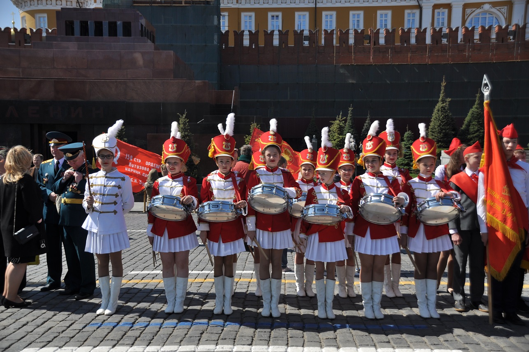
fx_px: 572
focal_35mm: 39
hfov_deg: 49.6
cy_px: 176
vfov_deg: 34.1
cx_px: 264
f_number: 5
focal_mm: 26
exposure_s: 1/1000
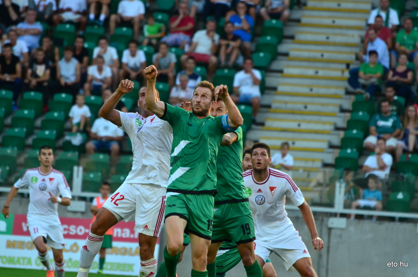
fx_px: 4693
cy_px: 138
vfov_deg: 3.4
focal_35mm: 405
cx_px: 209
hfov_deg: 5.1
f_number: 5.6
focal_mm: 270
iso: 800
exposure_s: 1/500
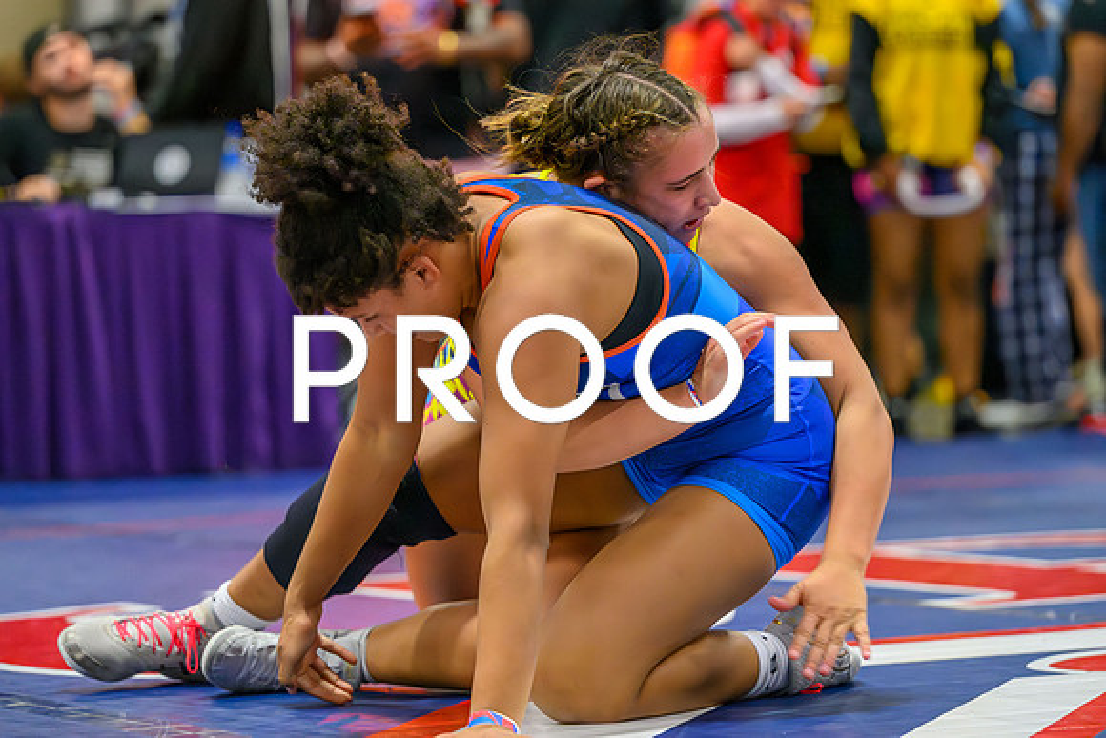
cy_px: 308
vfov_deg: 9.0
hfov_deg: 13.4
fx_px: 4709
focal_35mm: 153
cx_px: 521
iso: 14400
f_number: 2.8
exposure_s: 1/800
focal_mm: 130
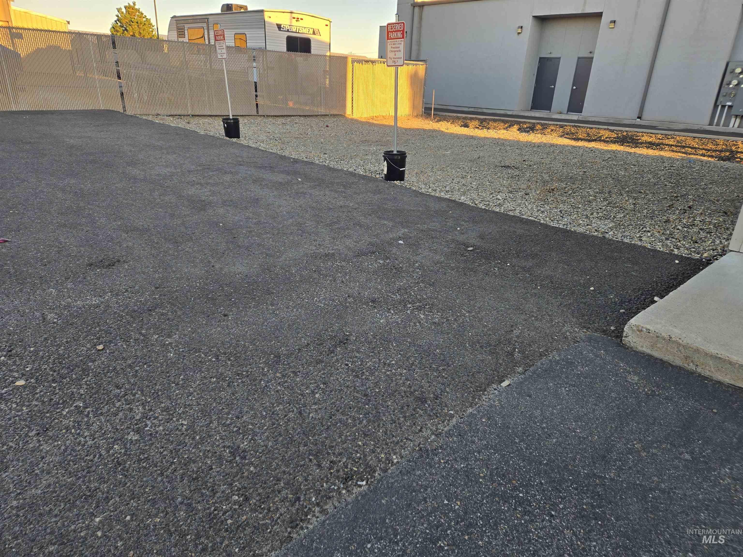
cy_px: 278
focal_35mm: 23
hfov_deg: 73.9
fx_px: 494
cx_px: 372
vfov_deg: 58.9
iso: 25
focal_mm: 5.4
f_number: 1.8
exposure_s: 1/242
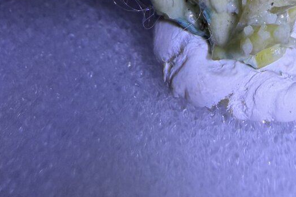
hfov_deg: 25.5
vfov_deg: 15.9
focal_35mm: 77
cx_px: 267
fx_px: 633
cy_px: -117
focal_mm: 2.22
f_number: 2.2
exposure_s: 1/894
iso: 20
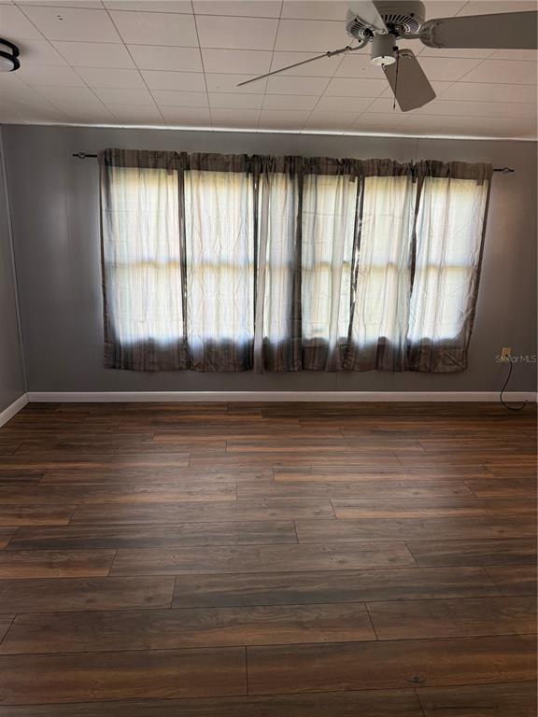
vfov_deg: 71.6
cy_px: 358
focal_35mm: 24
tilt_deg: -14.9
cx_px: 269
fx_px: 497
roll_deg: -1.9
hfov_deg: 56.8
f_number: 1.78
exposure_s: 1/94
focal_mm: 6.76
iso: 200
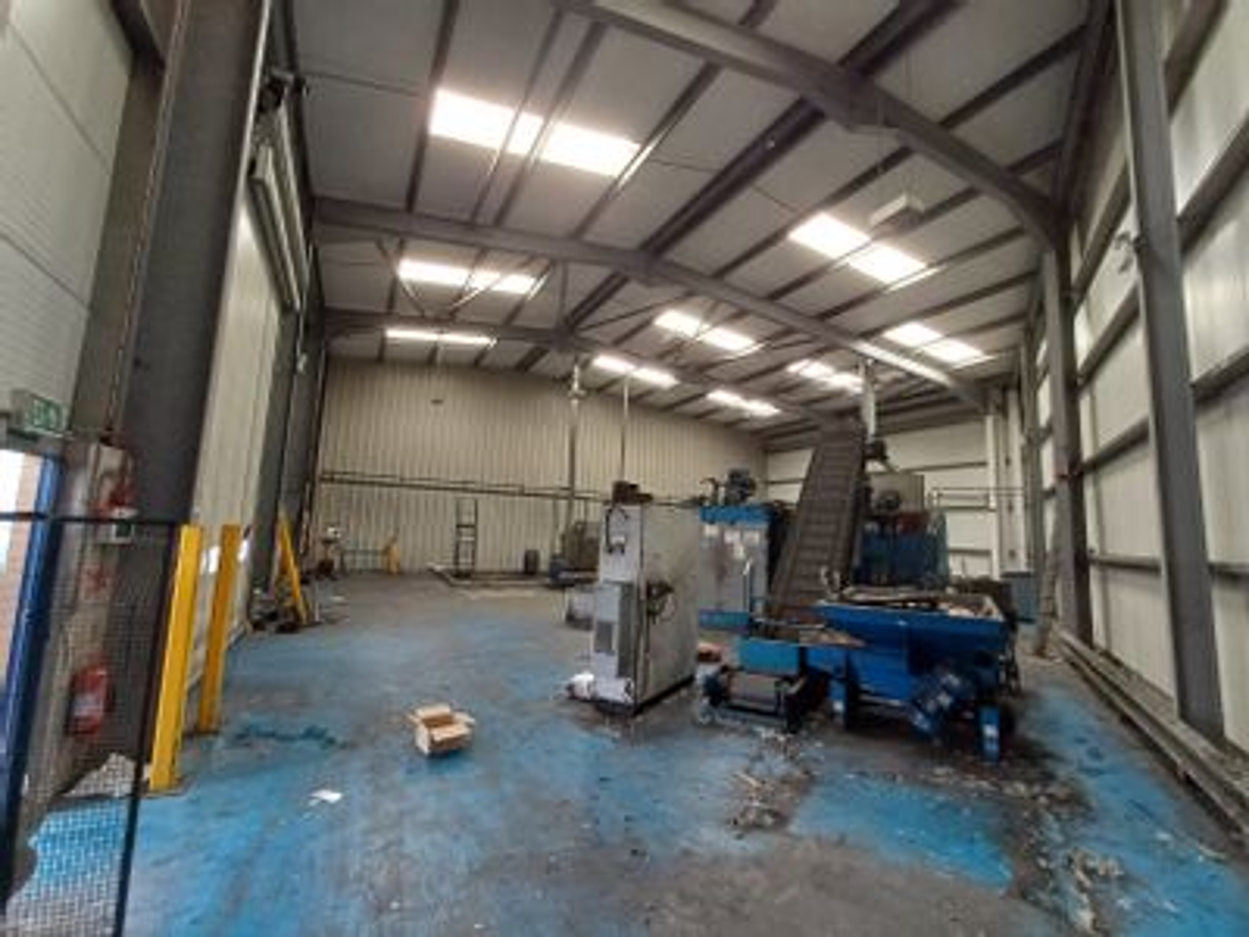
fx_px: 577
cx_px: 624
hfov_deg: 94.5
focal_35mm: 16
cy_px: 468
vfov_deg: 78.1
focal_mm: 1.64
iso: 160
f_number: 2.2
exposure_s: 1/33
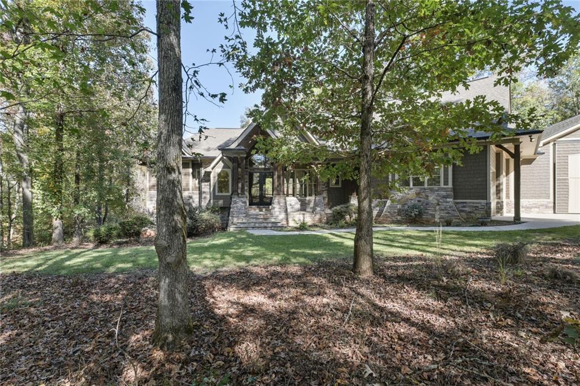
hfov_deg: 93.3
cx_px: 290
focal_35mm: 17
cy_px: 193
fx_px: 274
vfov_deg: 70.4
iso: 100
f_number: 8
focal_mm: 17
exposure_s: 1/50
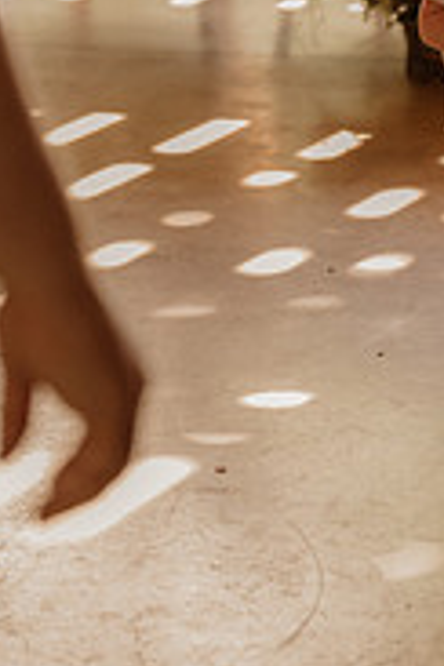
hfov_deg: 8.0
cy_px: -55
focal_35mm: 172
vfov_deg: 11.8
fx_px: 3182
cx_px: 382
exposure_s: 1/320
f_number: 2.8
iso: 1250
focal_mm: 70
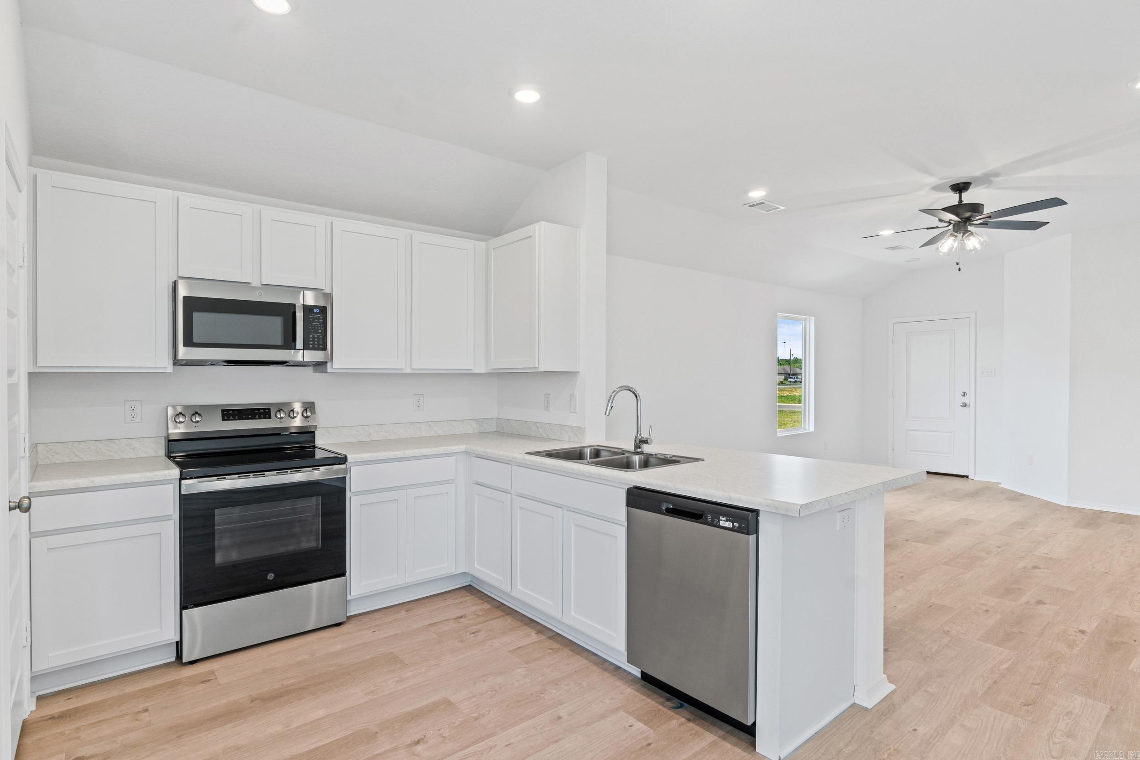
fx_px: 570
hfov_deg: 90.0
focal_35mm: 18
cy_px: 380
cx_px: 570
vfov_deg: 67.4
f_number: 9
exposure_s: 1/8
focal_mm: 12
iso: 250
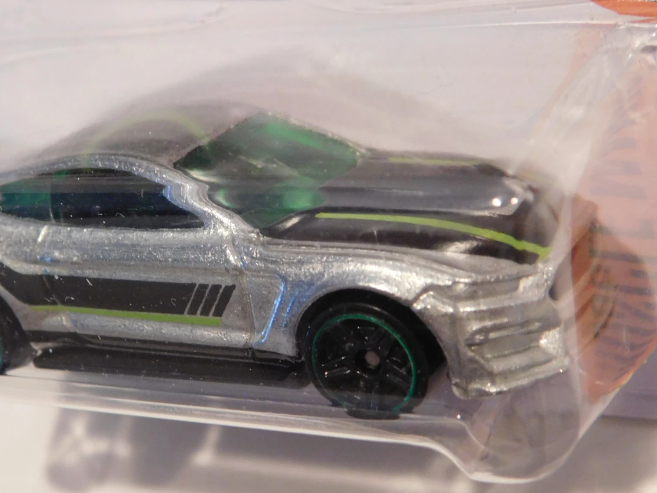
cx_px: 230
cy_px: 210
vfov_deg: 21.6
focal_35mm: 68
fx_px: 1291
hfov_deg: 28.4
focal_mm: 9
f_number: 3.8
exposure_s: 1/13
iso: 400
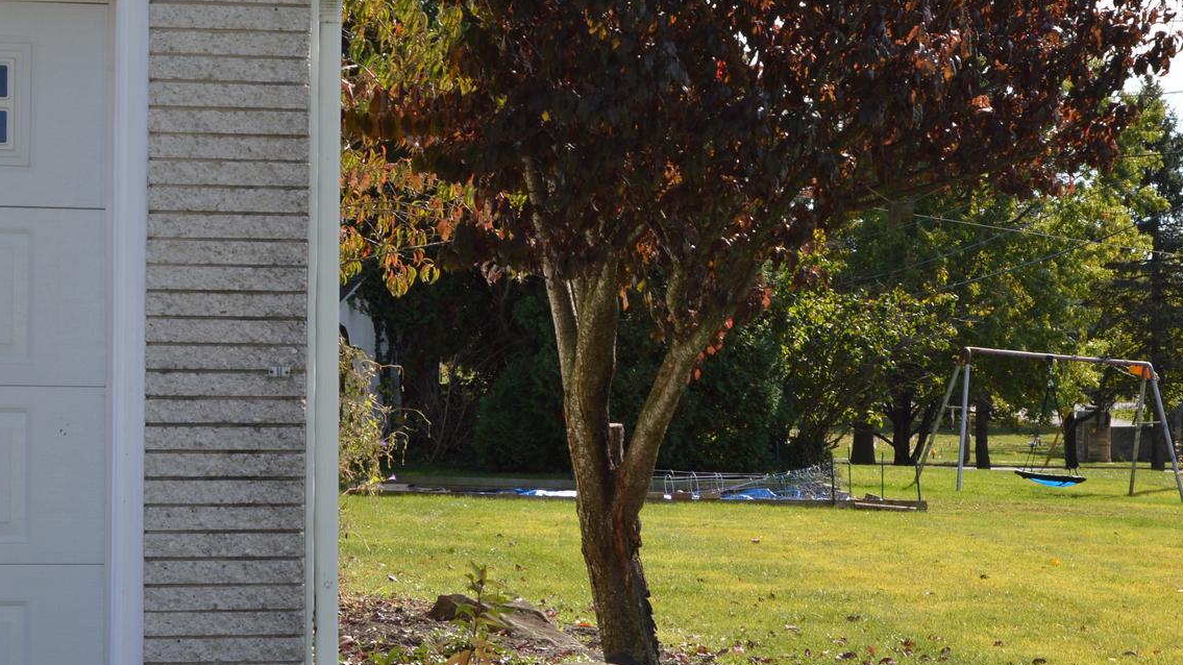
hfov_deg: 24.9
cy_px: 371
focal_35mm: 85
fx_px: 2666
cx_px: 813
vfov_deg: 14.2
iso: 100
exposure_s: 1/200
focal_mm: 30
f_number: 9
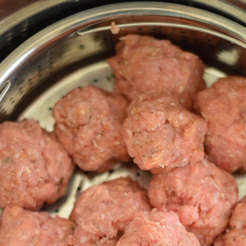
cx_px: 140
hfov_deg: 14.4
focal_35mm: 121
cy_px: 224
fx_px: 973
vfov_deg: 14.3
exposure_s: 1/500
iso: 2200
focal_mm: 50
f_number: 2
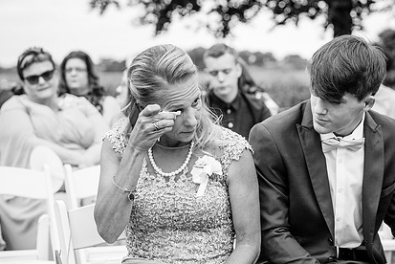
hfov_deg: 20.0
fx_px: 1120
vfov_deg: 13.4
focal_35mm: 102
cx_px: 251
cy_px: 175
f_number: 4
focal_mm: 70
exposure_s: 1/250
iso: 100
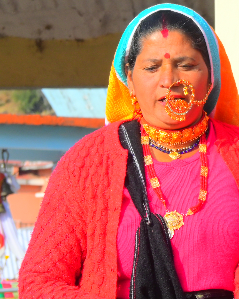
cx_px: 401
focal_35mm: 214
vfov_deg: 9.0
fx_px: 1892
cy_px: 160
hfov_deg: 7.1
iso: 100
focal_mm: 50
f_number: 7.1
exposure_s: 1/320
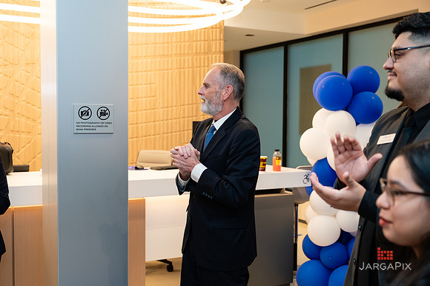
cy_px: 143
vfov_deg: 31.1
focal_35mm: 43
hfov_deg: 45.4
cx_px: 215
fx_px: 514
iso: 400
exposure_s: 1/160
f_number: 4
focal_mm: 43
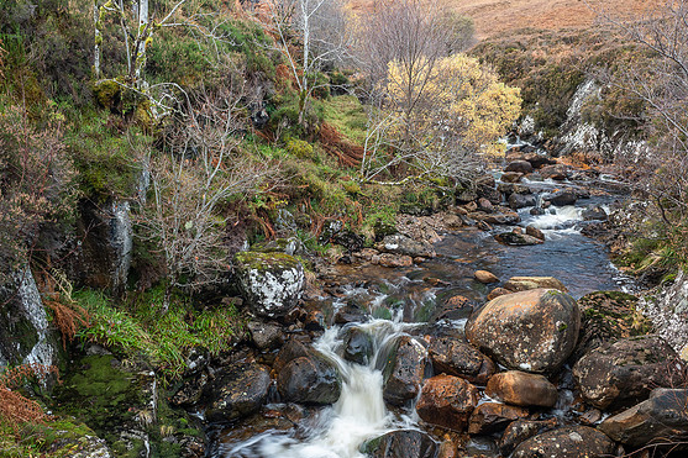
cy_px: 267
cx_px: 346
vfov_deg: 49.3
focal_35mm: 26
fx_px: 497
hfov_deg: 69.4
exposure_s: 1/8
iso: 200
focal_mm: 12
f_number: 7.1
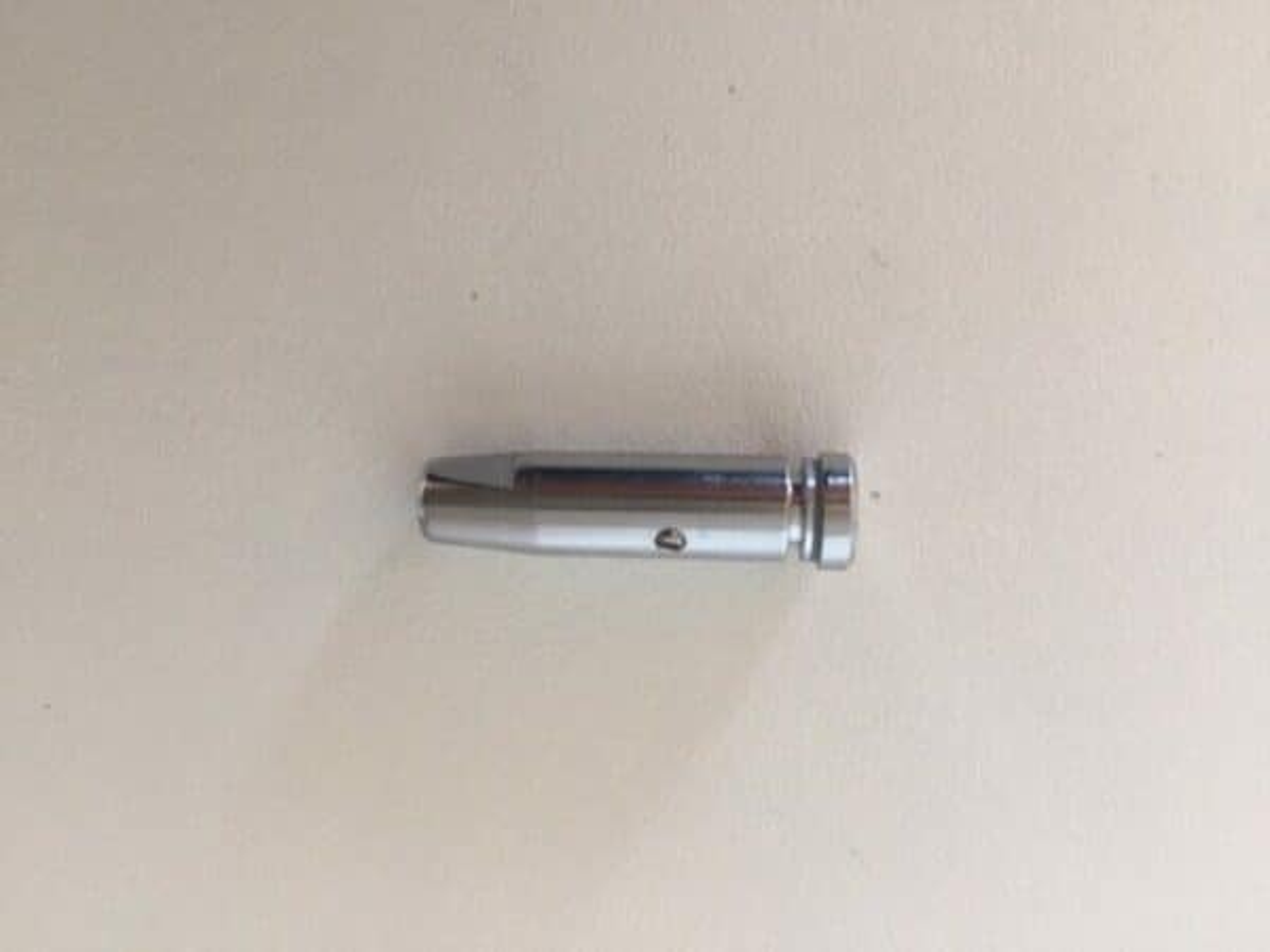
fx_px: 1064
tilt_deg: -81.8
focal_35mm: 29
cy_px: 476
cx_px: 635
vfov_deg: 48.2
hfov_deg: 61.7
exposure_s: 1/33
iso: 160
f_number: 2.2
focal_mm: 4.15
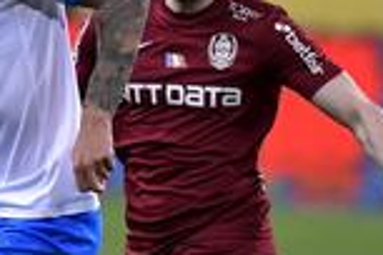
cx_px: 38
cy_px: 201
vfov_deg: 0.9
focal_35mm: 1470
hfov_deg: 1.4
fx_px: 15638
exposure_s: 1/1250
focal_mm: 300
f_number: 2.8
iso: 1600
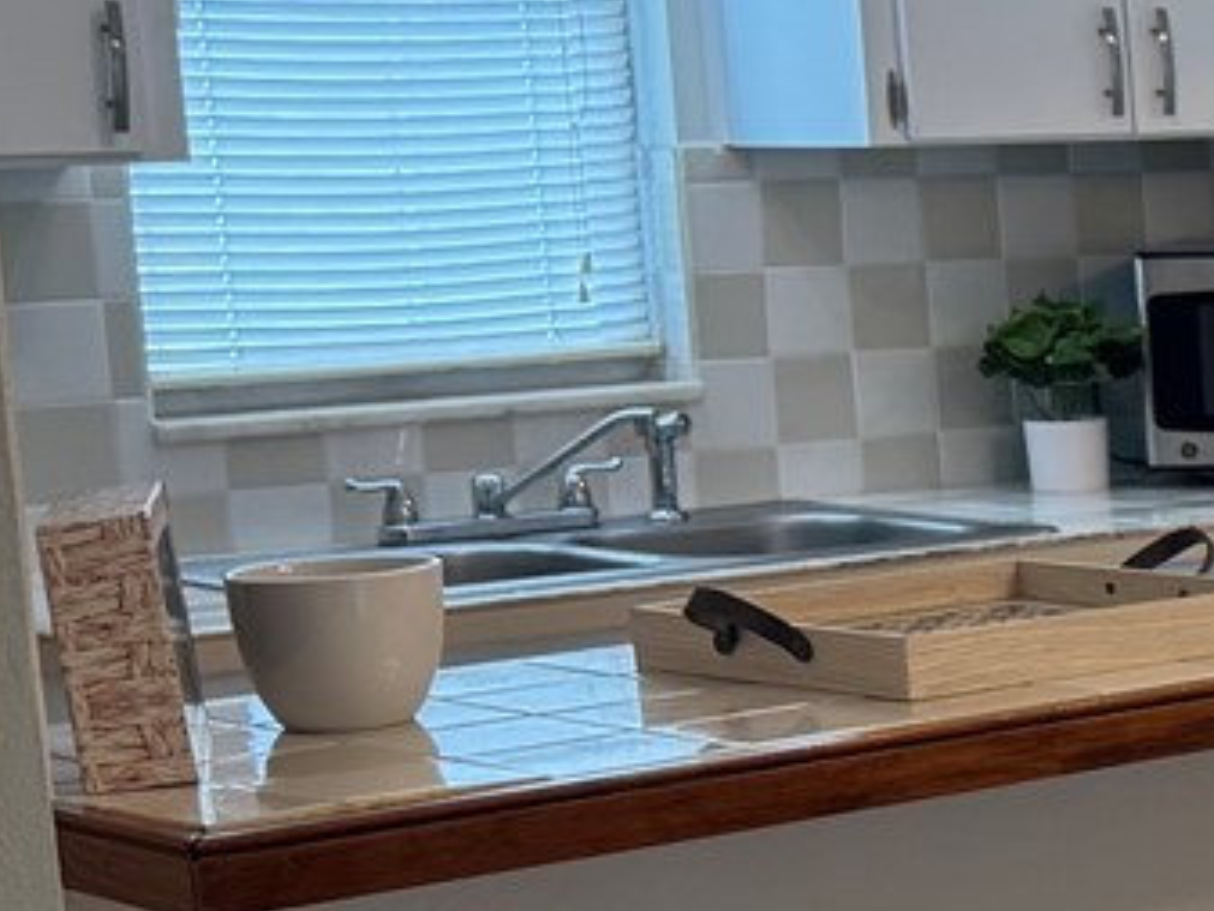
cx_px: 2594
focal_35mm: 114
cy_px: 720
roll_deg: +0.4
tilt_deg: -9.4
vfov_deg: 12.9
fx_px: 3999
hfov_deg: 13.9
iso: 160
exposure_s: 1/120
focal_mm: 6.76
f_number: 1.78
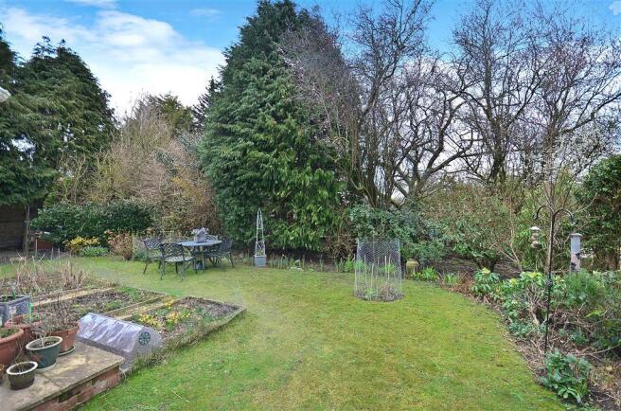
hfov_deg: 100.5
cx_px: 310
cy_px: 206
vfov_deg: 77.0
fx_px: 258
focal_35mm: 15
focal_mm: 10
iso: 500
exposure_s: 1/125
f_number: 6.3
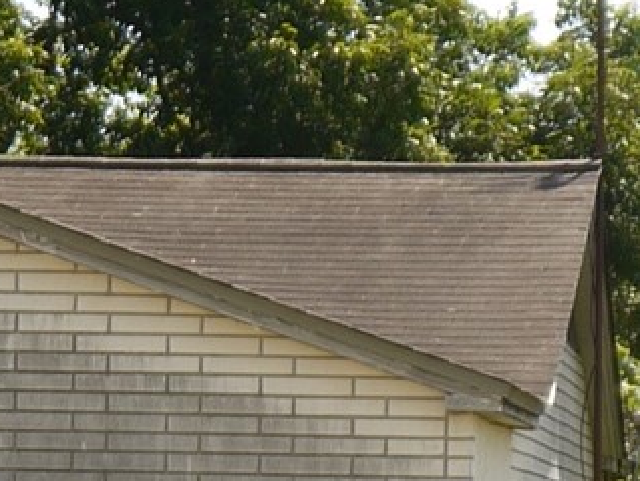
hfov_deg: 7.0
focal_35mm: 283
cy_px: 857
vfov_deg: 5.2
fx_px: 5236
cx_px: 344
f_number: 4.4
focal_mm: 22
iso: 100
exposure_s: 1/500
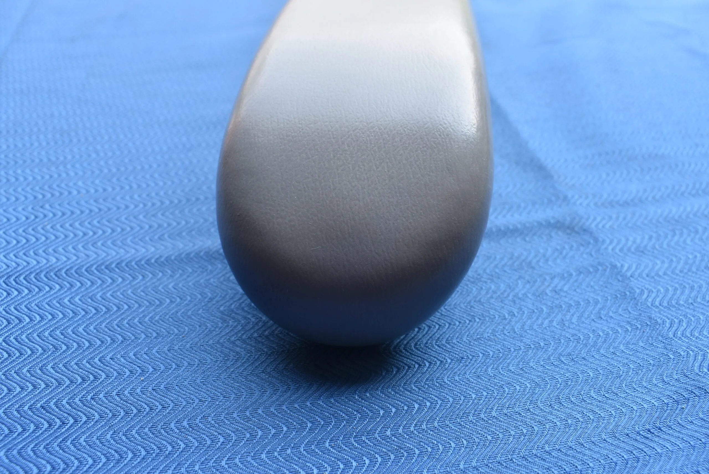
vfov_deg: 43.7
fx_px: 591
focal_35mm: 30
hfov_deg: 61.9
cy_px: 237
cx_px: 354
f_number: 8
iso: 140
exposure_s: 1/60
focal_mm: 20
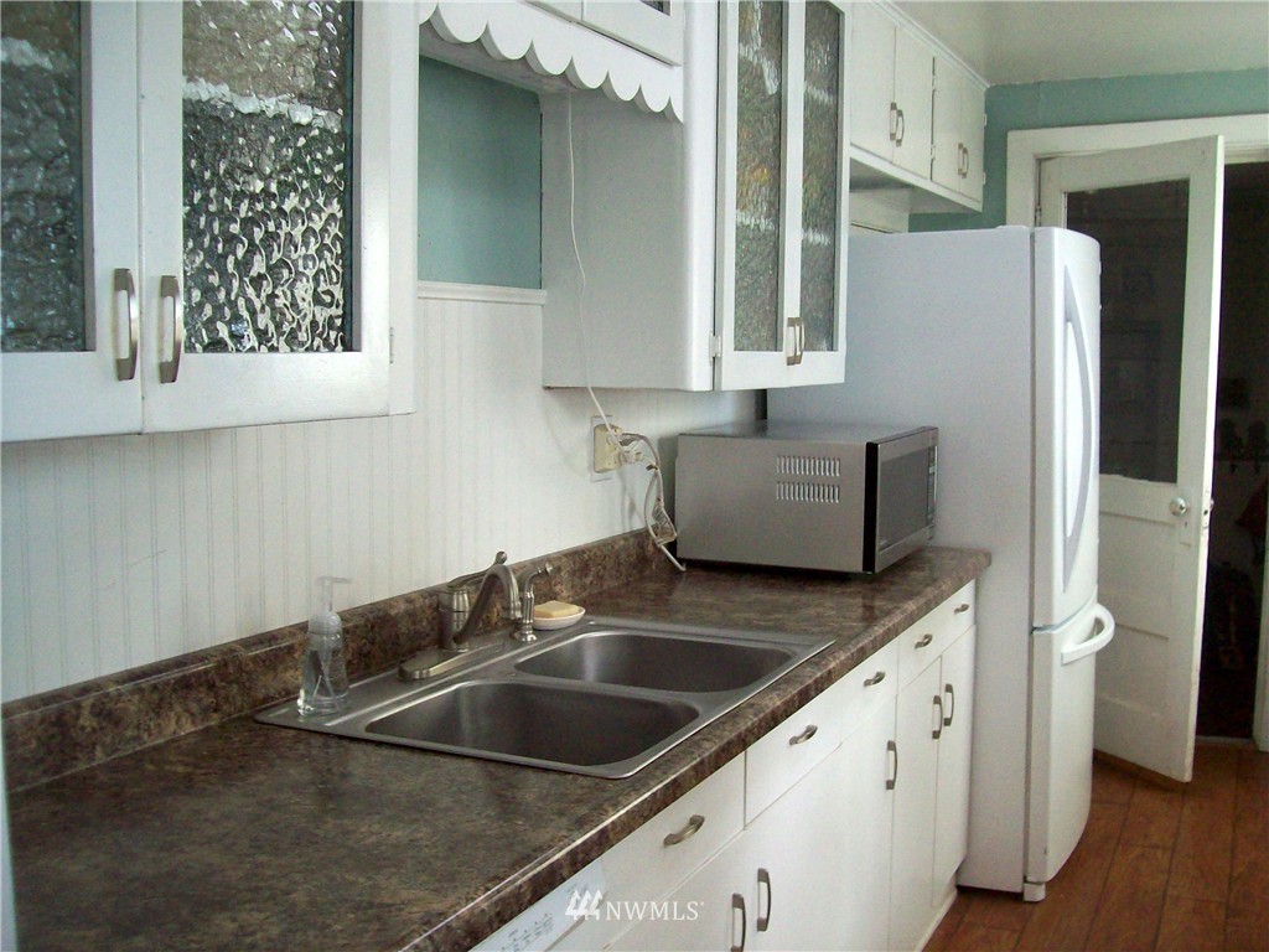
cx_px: 634
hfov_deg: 51.4
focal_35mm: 36
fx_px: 1320
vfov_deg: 39.7
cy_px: 476
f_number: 2.7
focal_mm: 6
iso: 200
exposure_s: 1/64
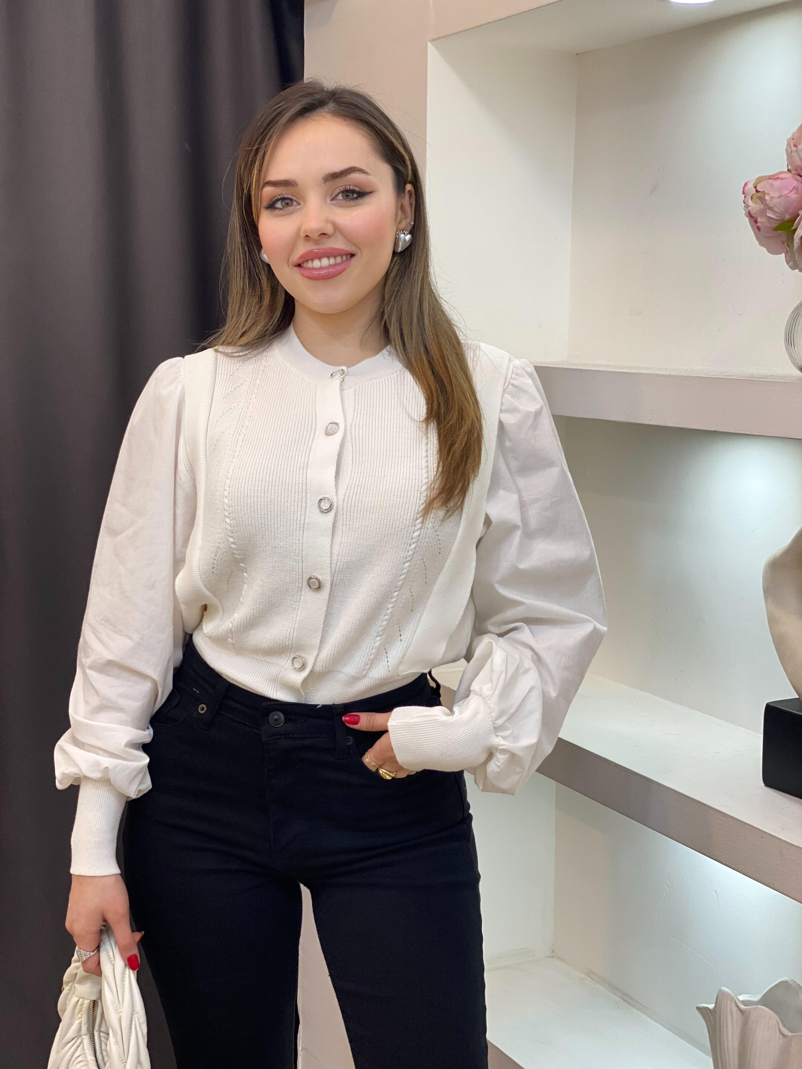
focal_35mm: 52
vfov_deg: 36.8
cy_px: 534
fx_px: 1606
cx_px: 401
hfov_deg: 28.0
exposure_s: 1/100
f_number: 2
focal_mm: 6
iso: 80
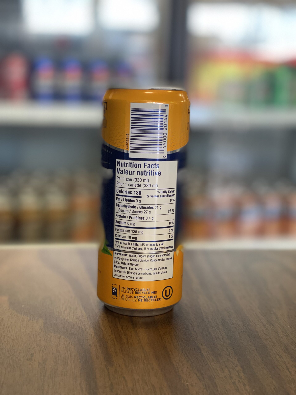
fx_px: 593
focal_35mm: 52
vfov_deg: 36.8
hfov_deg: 28.0
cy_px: 198
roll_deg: -2.8
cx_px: 148
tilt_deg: -10.7
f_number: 2
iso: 160
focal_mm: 6
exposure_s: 1/60
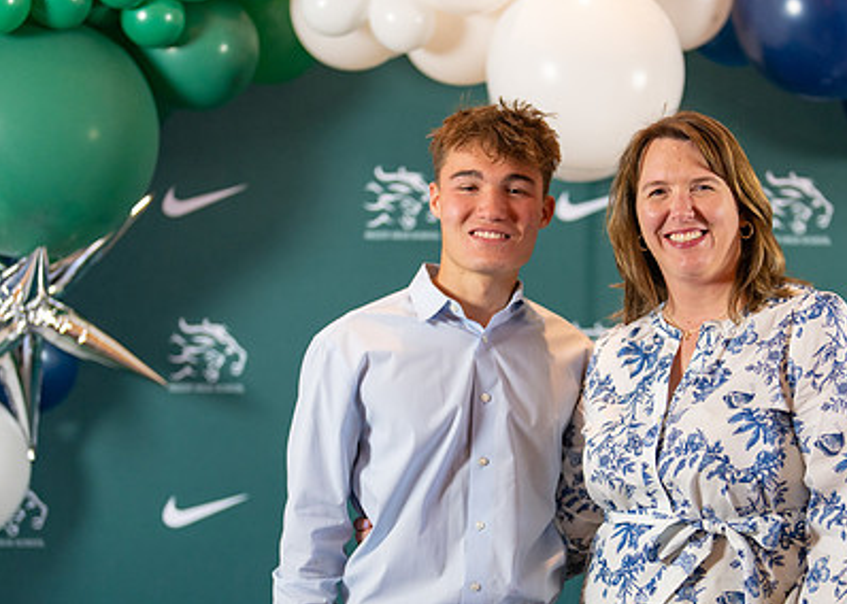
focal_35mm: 78
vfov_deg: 18.3
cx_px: 566
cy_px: 400
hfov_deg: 25.3
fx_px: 1876
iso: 500
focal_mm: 50
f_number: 1.2
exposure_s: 1/400
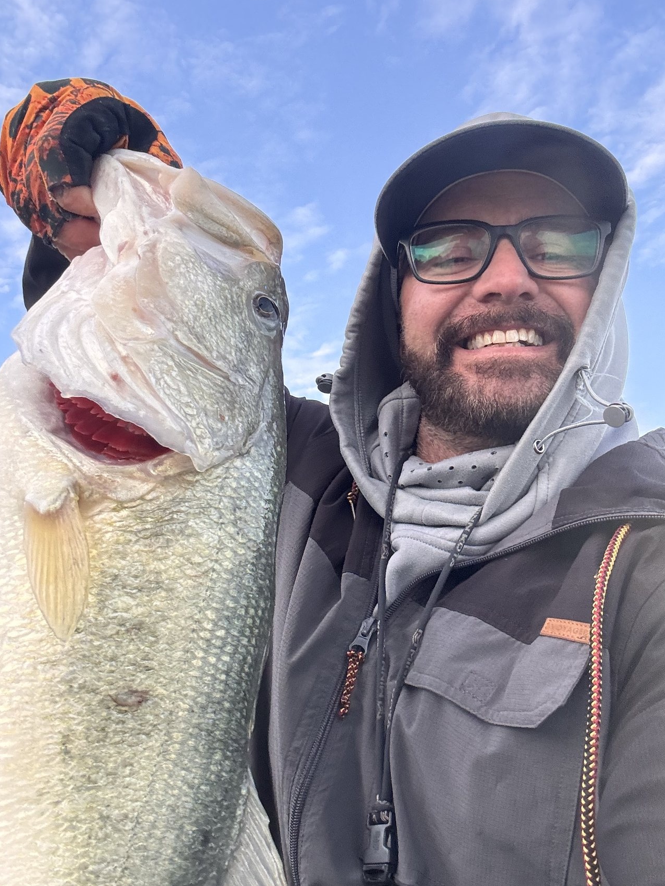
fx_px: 871
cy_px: 449
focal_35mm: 34
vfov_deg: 53.9
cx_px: 376
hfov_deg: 41.7
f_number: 1.9
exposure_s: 1/122
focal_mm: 2.69
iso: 32
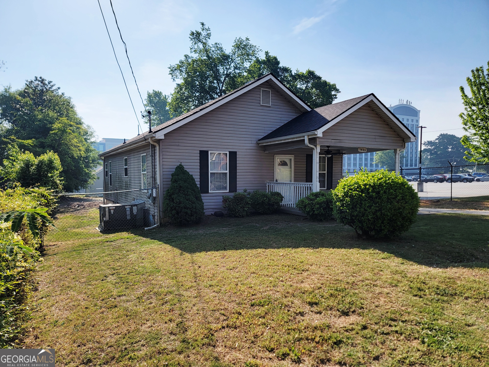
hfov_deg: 71.6
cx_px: 244
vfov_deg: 56.8
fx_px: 339
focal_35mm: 24
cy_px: 184
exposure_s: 1/1250
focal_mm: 6.7
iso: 16
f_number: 1.8
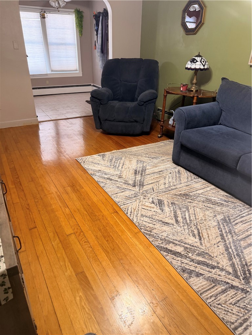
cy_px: 168
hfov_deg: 56.8
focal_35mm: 24
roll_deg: +0.9
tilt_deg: -29.4
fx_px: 233
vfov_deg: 71.6
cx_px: 126
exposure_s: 1/60
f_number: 1.78
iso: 200
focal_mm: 6.76
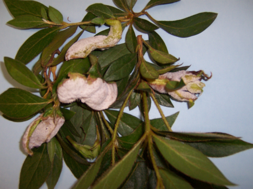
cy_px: 94
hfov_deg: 51.4
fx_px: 263
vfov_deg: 39.7
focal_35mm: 36
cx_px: 126
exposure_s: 1/60
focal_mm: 5.6
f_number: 2.8
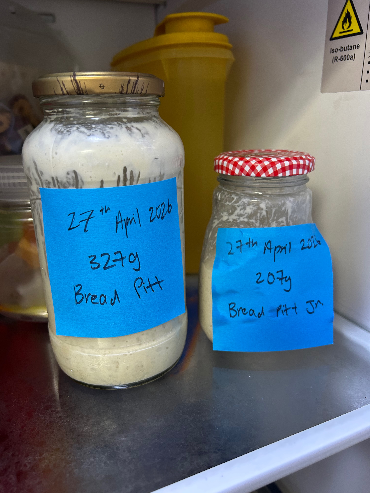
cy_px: 246
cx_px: 185
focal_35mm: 26
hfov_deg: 53.1
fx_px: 371
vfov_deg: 67.3
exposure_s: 1/56
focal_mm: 5.7
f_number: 1.5
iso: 125
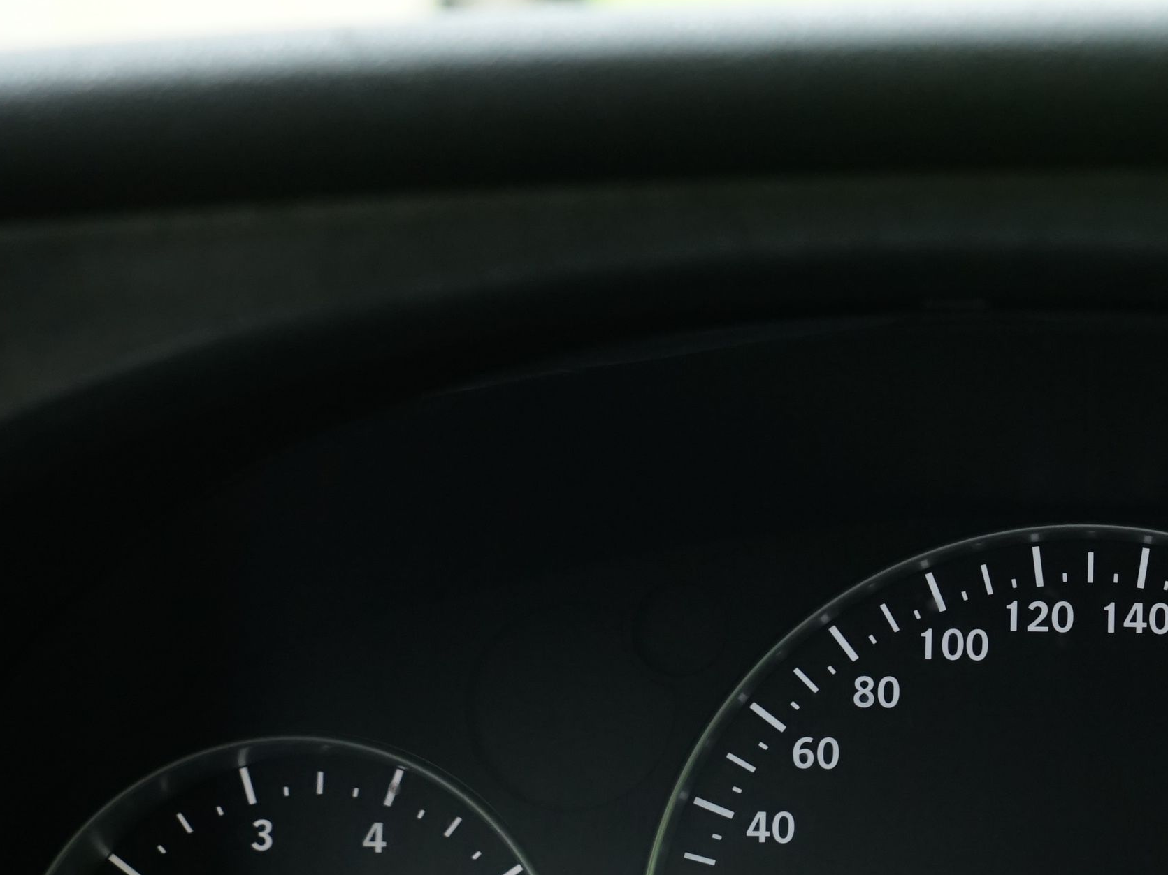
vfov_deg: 18.9
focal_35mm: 77
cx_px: 1156
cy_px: 744
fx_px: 2598
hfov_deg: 24.3
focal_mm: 34
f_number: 4.5
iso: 1250
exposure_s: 1/25
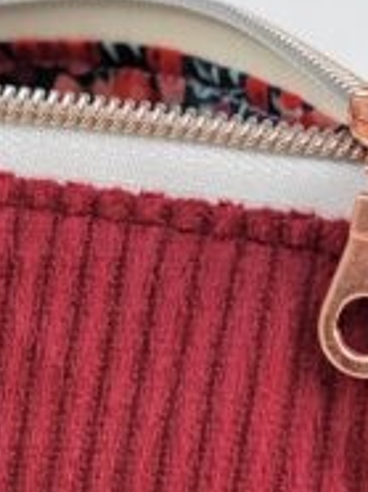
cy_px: 431
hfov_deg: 13.1
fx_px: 1591
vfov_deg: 17.4
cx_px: 90
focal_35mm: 112
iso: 40
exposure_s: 1/120
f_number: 1.8
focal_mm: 5.4
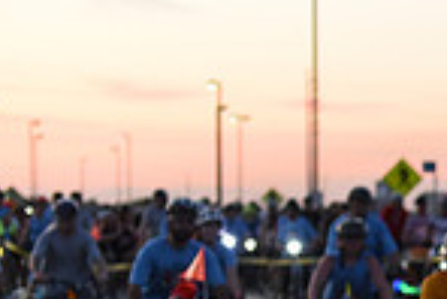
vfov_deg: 6.9
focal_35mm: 196
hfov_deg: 9.8
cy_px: 482
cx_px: 864
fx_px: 2436
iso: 2500
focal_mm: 50
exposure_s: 1/400
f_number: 2.8
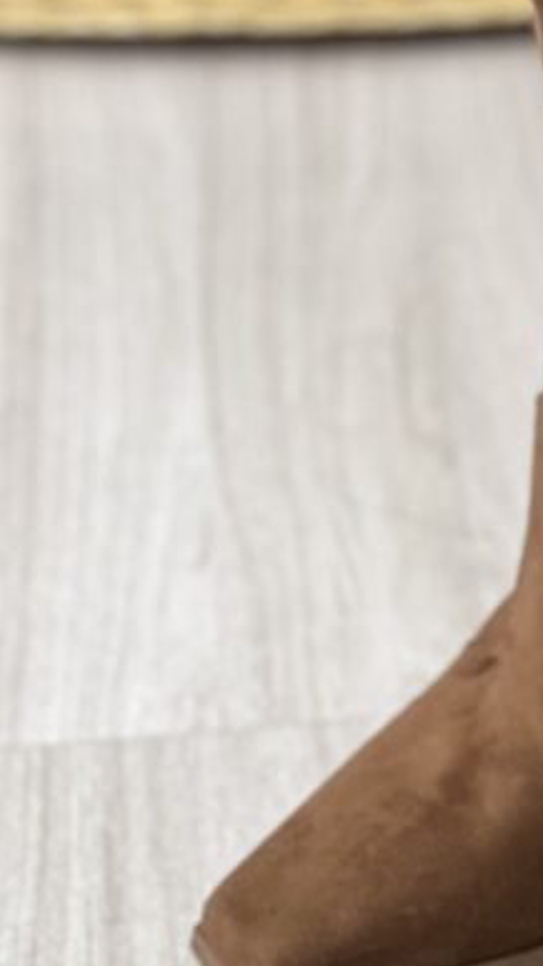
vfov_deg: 10.6
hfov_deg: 5.9
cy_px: 252
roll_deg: +0.2
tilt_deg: -28.7
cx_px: 873
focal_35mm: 203
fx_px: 5198
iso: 160
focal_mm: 9
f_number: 2.8
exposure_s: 1/60
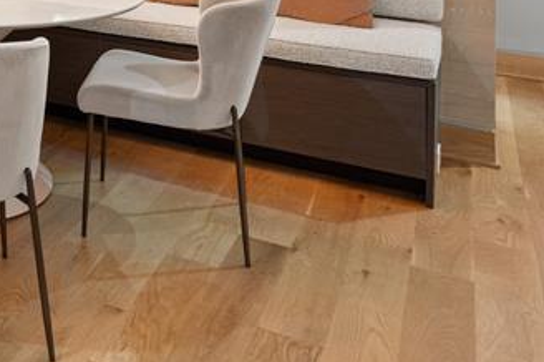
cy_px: -143
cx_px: -116
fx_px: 755
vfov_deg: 23.0
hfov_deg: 32.4
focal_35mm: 50
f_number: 10
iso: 400
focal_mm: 16
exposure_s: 1/1.25
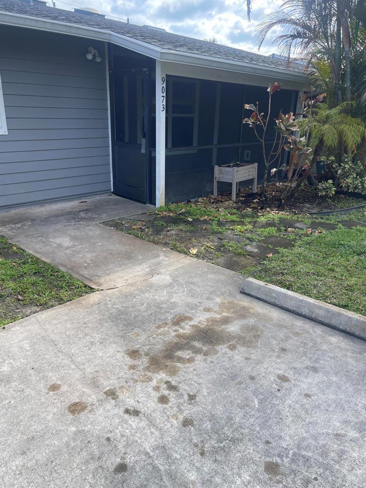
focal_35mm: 25
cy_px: 244
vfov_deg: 69.4
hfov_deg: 54.9
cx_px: 183
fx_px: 352
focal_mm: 5.1
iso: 32
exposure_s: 1/908
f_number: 1.6
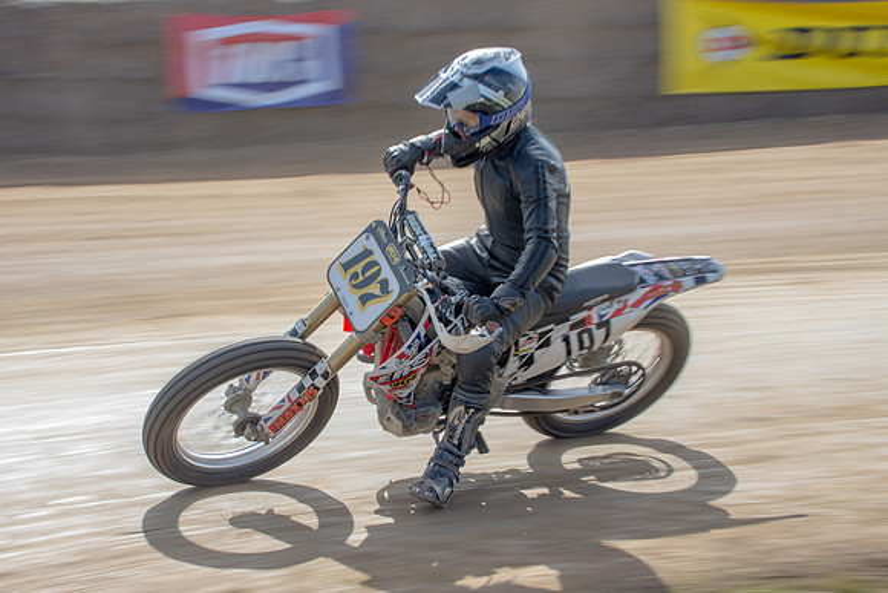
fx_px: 1965
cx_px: 385
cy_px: 262
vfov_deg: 17.1
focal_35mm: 80
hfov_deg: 25.4
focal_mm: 46
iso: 100
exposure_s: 1/100
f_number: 10
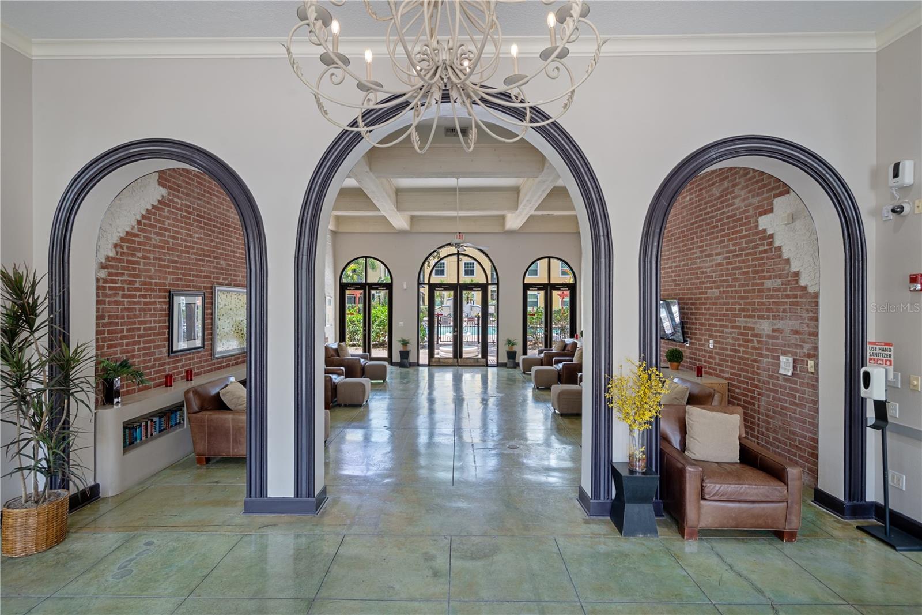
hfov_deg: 96.7
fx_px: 410
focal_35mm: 16
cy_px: 308
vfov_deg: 73.7
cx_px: 461
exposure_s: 1/13
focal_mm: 16
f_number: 9
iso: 320
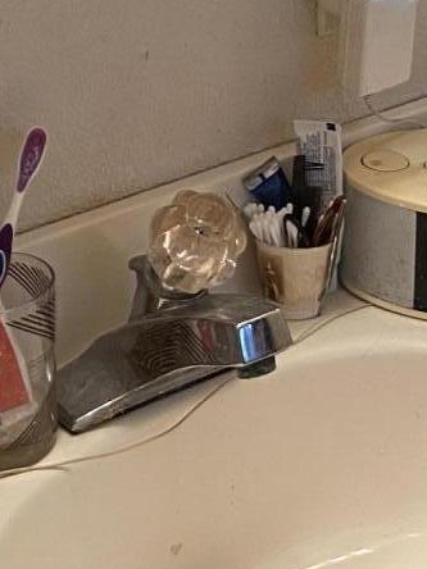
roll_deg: -0.6
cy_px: -235
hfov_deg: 12.6
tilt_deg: -10.8
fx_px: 1924
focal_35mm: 117
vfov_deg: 15.7
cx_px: 315
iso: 80
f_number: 1.8
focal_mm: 4.25
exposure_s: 1/60
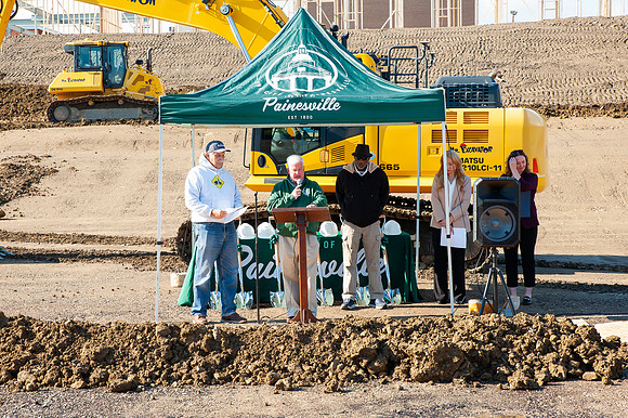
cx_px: 290
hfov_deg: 30.0
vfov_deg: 20.2
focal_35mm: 67
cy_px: 200
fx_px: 1172
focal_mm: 62
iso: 400
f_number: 13
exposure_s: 1/200
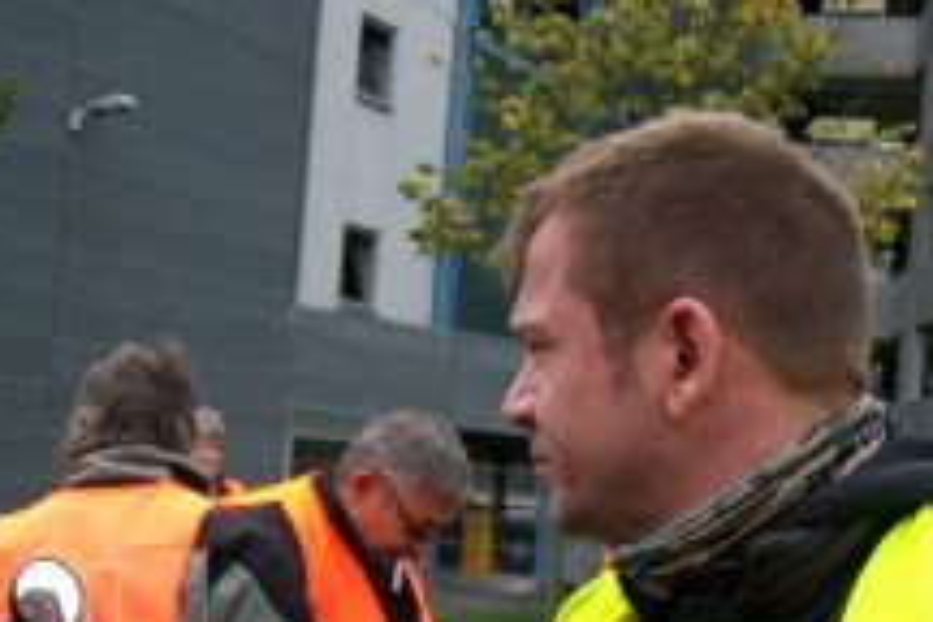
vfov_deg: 16.8
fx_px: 2047
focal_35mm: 79
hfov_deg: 25.4
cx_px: 689
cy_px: 659
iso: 80
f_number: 2.7
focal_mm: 6
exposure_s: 1/546
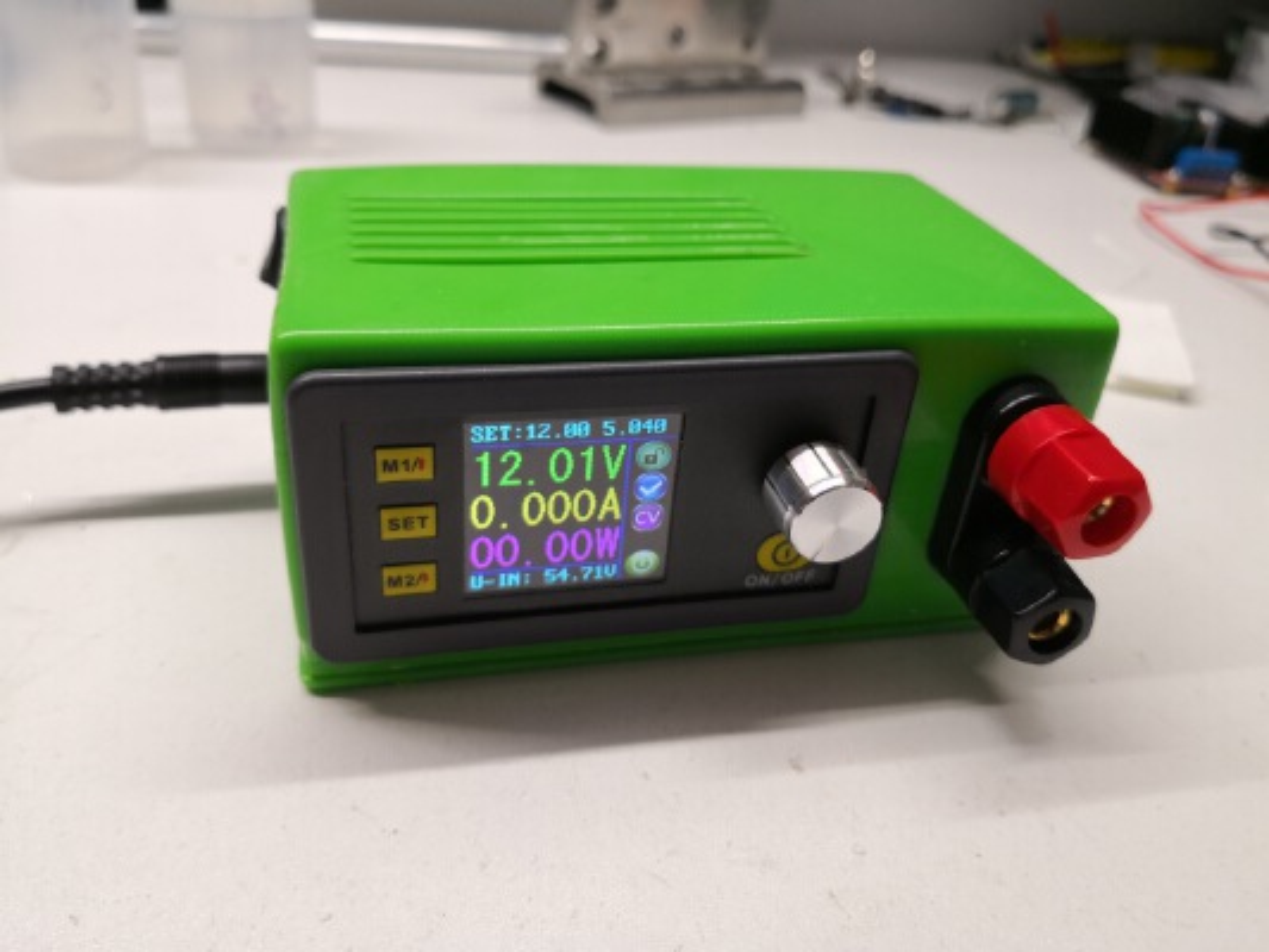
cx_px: 634
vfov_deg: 51.4
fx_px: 990
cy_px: 476
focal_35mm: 27
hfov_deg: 65.3
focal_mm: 3.95
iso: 100
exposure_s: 1/50
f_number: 1.6
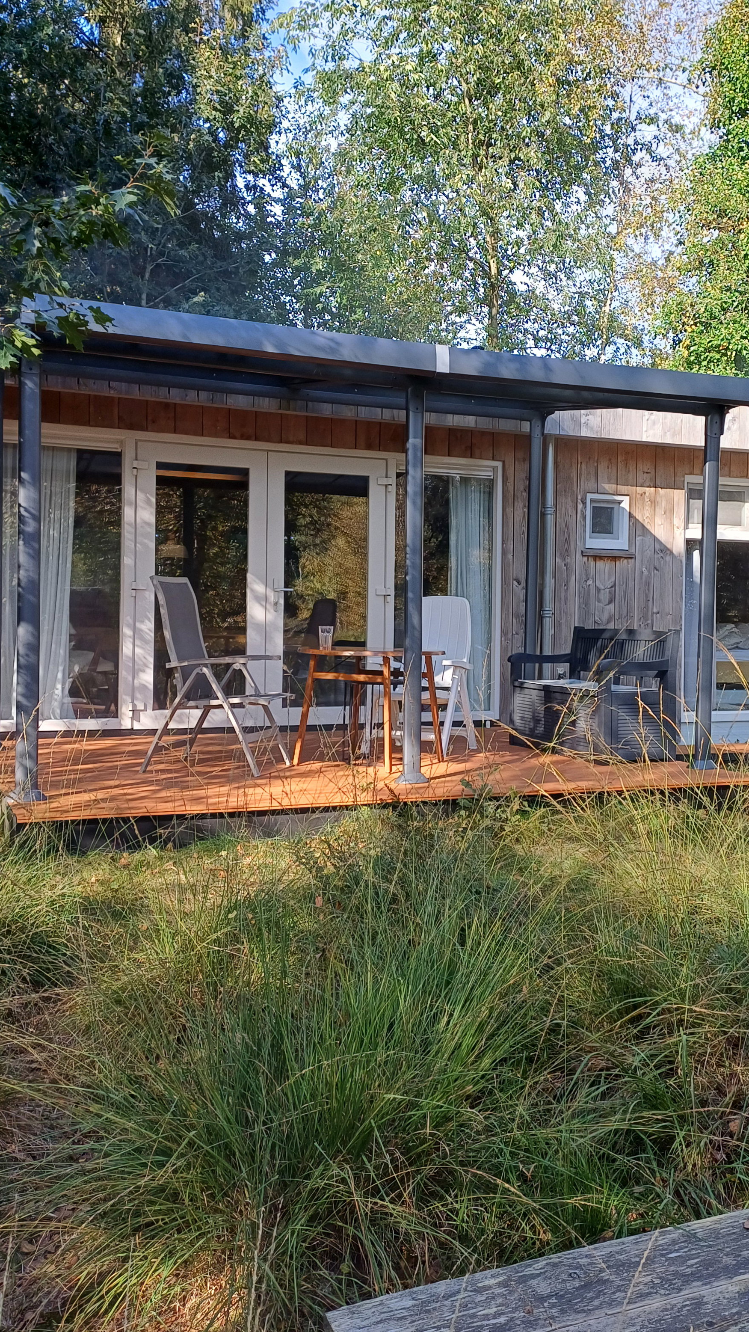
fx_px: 1236
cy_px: 620
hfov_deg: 33.5
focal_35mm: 35
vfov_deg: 56.6
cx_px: 490
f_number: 1.8
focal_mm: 4.65
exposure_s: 1/260
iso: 50
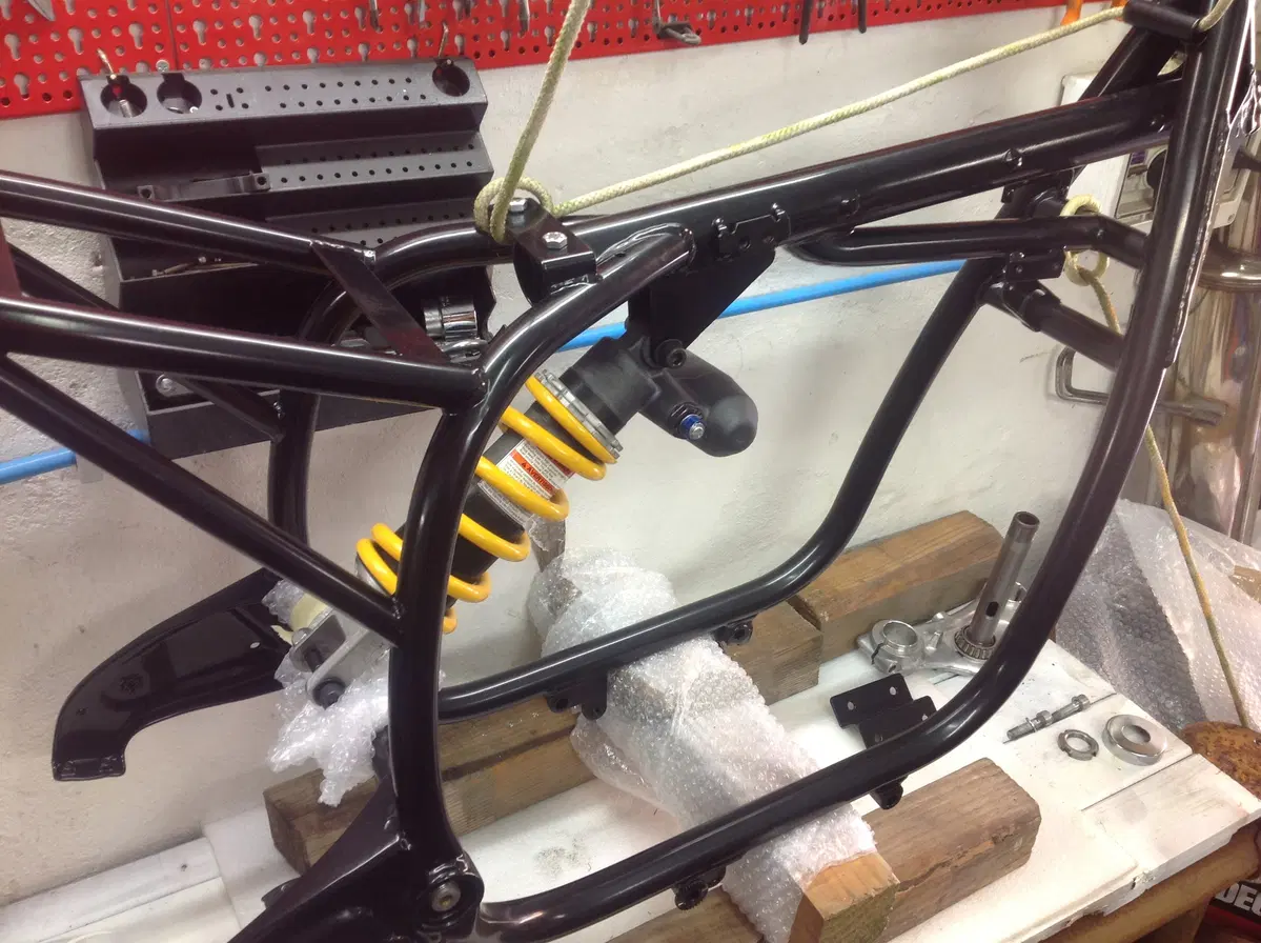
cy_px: 472
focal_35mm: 35
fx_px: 1273
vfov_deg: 40.6
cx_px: 630
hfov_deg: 52.7
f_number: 2.4
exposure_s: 1/15
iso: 64
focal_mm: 4.28
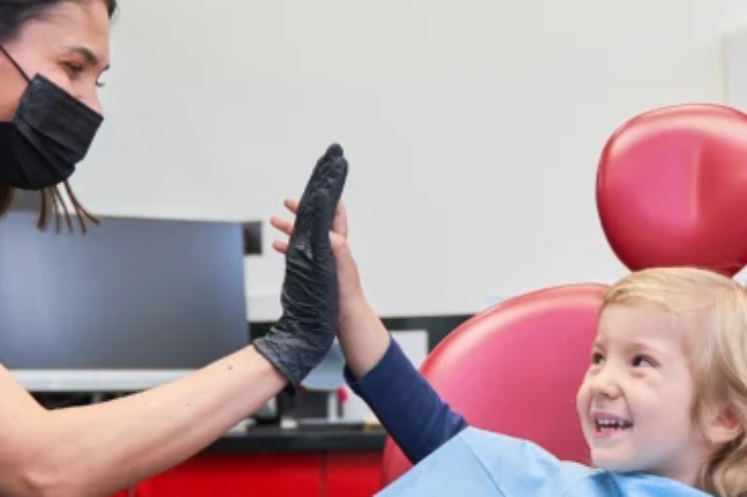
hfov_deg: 25.9
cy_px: 281
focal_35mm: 78
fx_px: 1618
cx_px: 479
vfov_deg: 17.5
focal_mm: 28
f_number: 2.8
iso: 400
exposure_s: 1/160
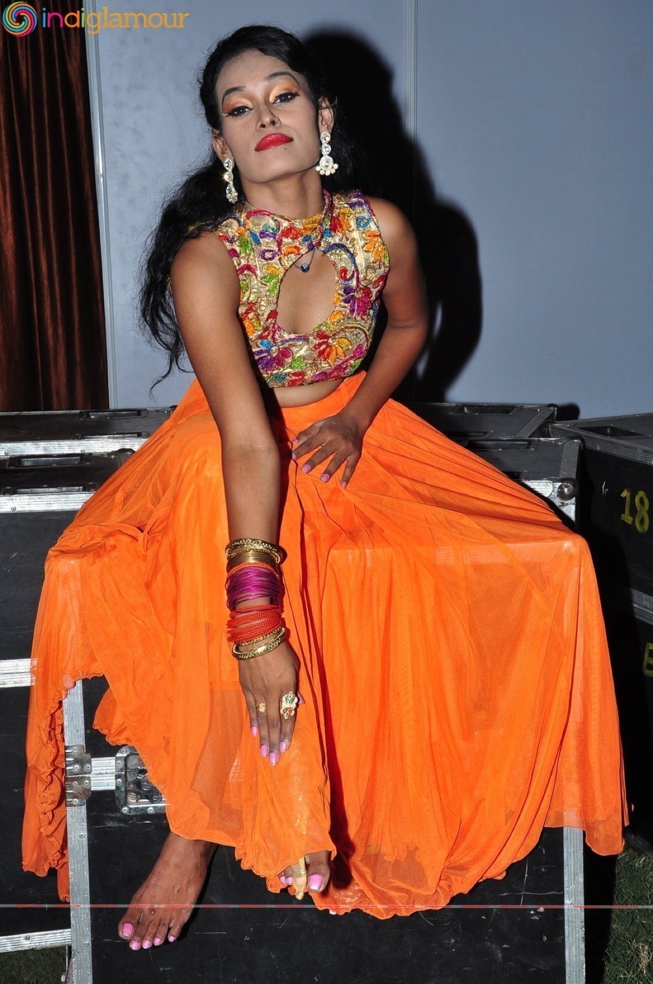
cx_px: 326
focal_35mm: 52
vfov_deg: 37.9
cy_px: 492
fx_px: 1433
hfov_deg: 25.7
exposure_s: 1/125
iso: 400
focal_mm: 35
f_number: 10
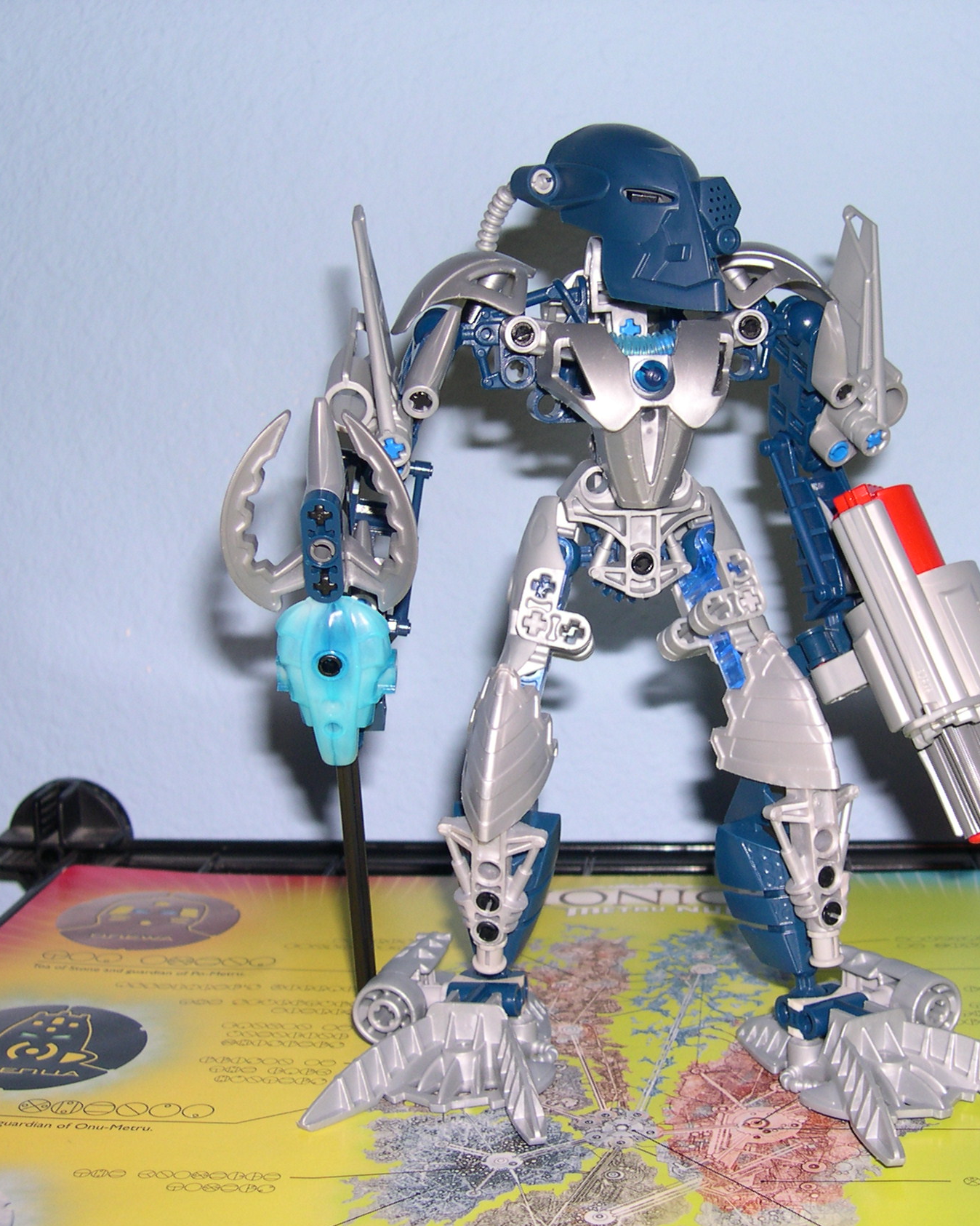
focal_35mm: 50
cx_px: 574
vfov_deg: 37.3
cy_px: 614
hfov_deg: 30.2
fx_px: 1813
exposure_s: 1/60
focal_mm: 8
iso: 100
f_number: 2.8
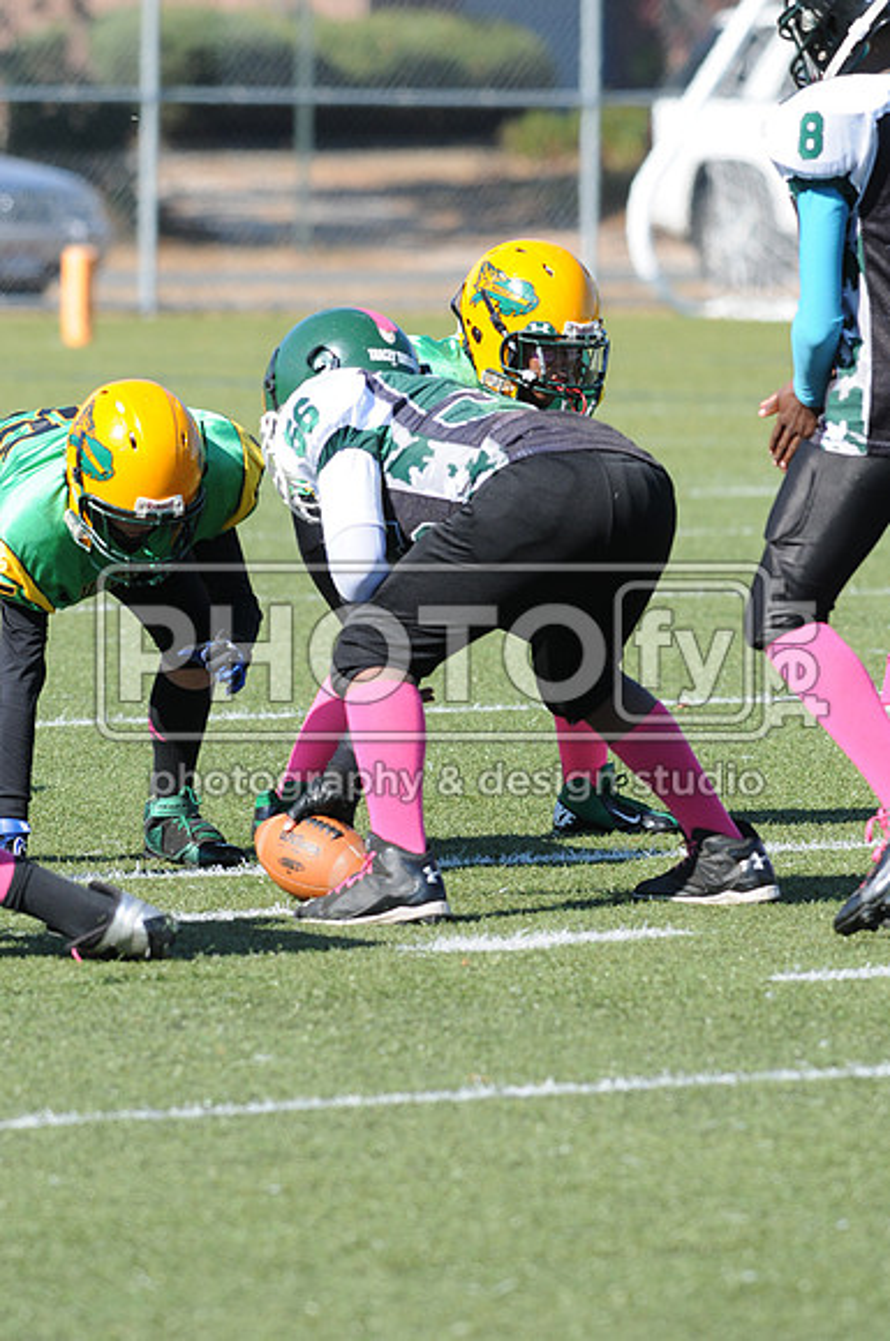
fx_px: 16736
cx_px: 445
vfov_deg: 4.6
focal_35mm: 450
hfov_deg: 3.0
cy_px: 670
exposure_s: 1/500
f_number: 6.3
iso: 200
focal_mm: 300
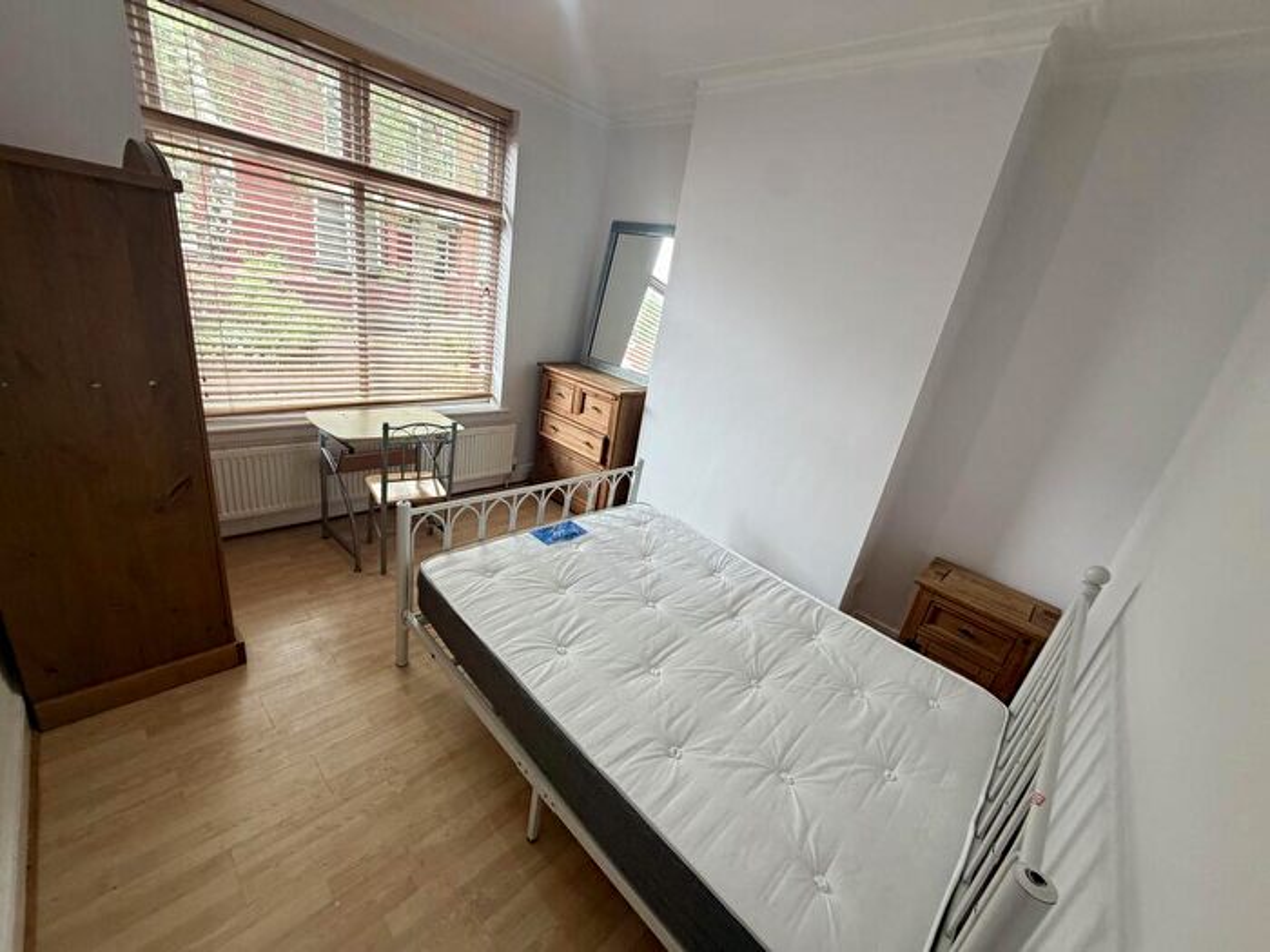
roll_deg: -8.8
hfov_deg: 102.1
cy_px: 476
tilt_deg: -19.9
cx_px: 635
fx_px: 514
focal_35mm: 14
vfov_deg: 85.7
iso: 160
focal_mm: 2.22
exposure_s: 1/121
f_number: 2.2
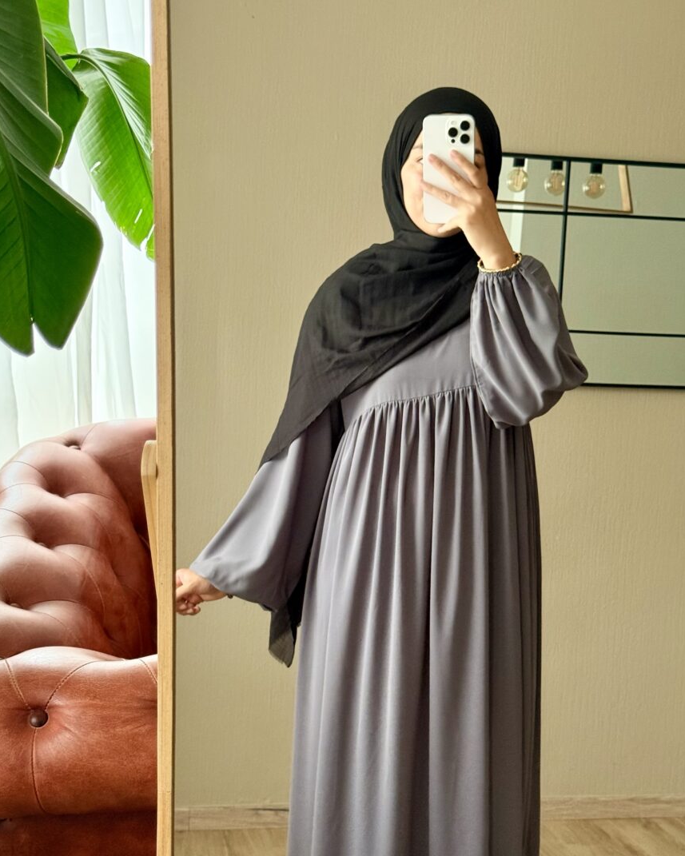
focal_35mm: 56
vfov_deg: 33.5
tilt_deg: -23.5
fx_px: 1419
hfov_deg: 27.1
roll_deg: -1.1
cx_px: 343
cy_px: 498
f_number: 1.78
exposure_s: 1/60
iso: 200
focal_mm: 6.76
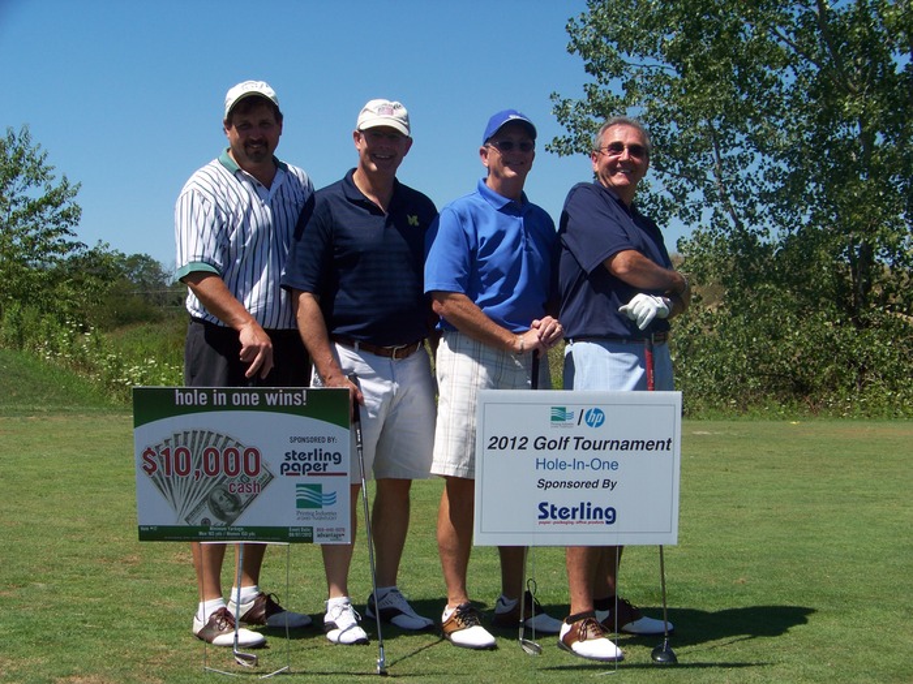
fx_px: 1635
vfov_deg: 23.7
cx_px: 456
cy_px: 342
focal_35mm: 62
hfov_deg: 31.2
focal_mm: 10.5
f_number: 4.5
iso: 69
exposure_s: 1/640
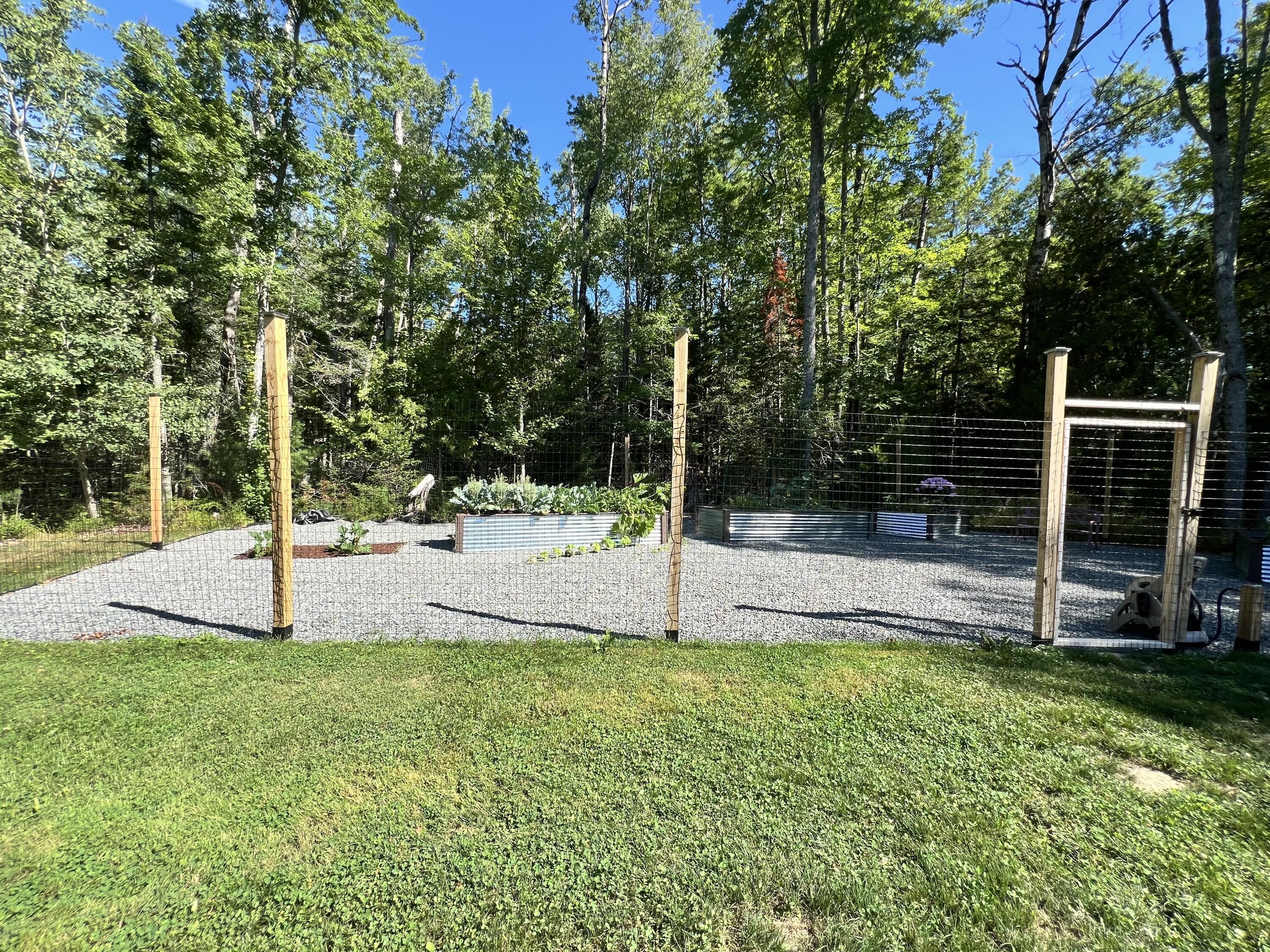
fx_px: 477
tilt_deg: -2.8
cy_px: 476
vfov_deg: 89.9
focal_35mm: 13
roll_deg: -1.5
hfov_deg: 106.2
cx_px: 635
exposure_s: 1/686
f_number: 1.8
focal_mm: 1.57
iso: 32
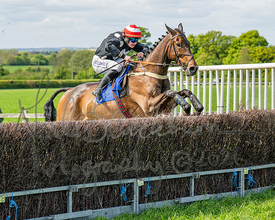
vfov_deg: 12.1
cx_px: 106
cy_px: 125
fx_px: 1036
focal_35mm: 127
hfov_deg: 15.1
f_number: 4
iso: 400
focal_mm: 70
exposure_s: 1/2500
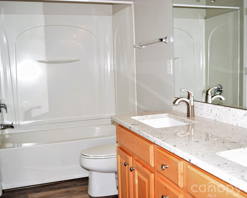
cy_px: 98
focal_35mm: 38
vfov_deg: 39.2
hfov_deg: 47.9
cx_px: 128
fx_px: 278
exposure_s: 1/60
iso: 100
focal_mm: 22
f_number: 3.8
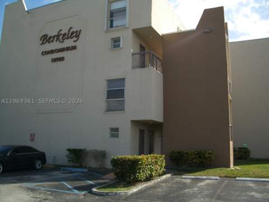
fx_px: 272
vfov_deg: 40.7
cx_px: 134
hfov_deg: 52.6
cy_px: 101
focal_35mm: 35
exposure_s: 1/500
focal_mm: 5.8
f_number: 4.3
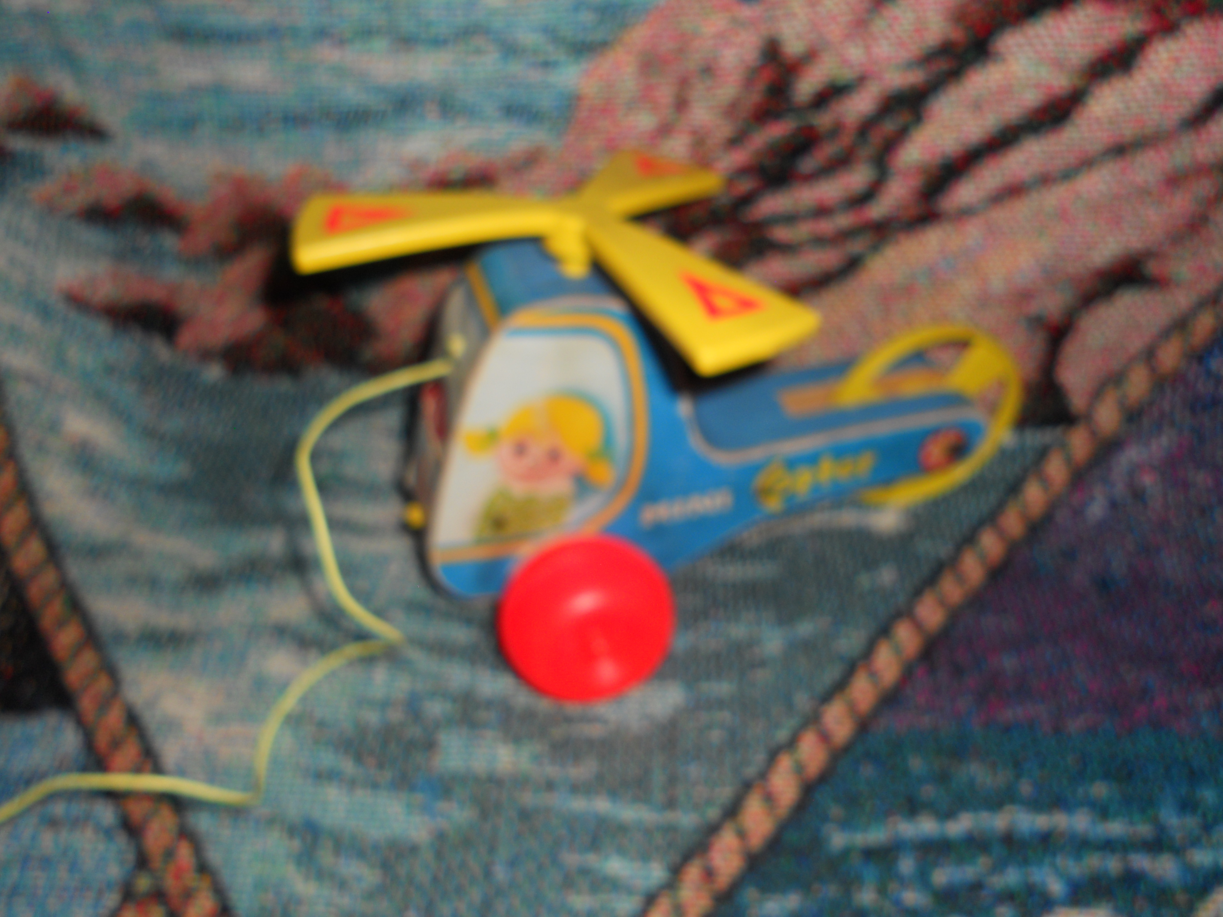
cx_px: 612
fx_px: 1131
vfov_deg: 44.2
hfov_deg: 56.8
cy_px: 458
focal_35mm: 32
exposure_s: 1/25
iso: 80
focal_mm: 5.8
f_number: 8.8
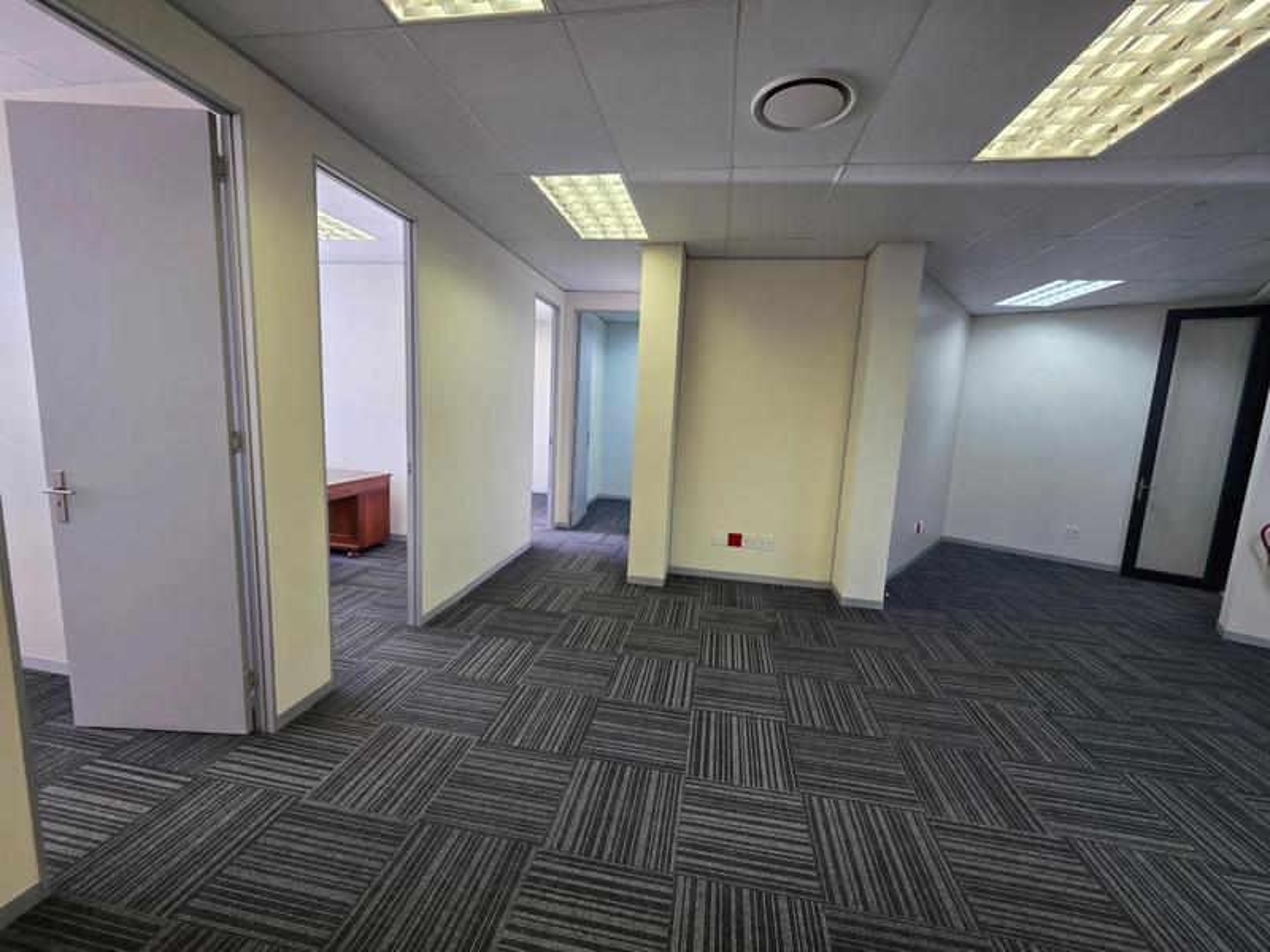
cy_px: 476
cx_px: 635
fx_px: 477
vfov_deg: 89.9
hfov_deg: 106.2
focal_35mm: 13
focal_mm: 2.2
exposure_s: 1/100
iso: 125
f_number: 1.9
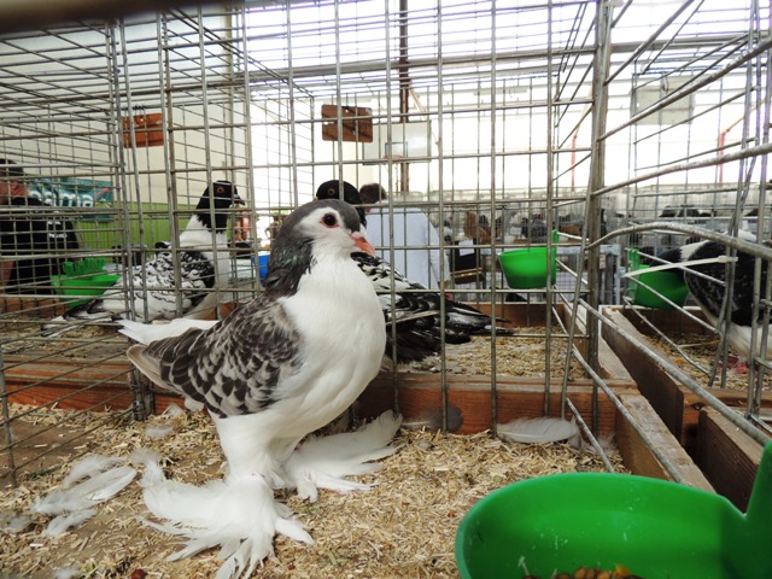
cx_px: 386
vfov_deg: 56.8
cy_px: 290
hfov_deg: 71.6
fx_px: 535
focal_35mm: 24
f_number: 3
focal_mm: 4.3
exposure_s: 1/40
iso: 100
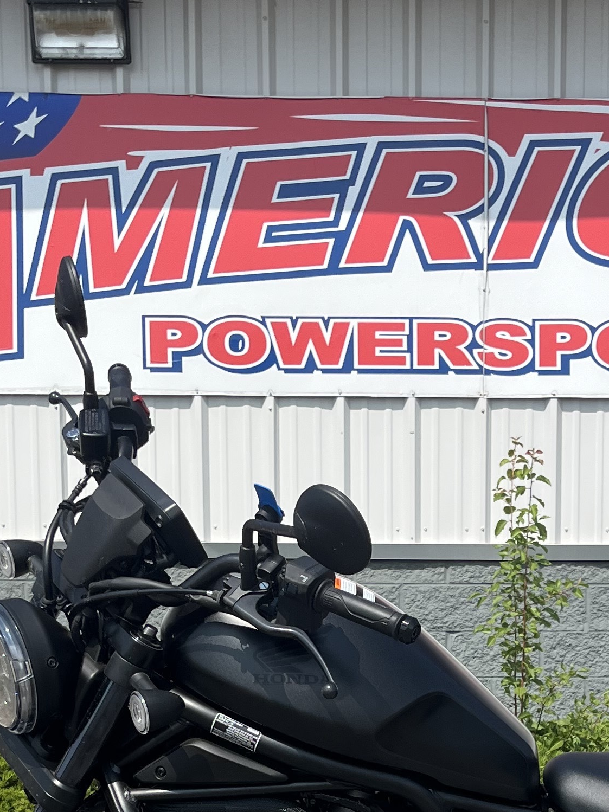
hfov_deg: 20.9
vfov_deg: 26.2
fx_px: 1642
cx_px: 424
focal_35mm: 70
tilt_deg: -5.3
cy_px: 833
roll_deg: +1.2
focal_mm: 5.1
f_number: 1.6
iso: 50
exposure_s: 1/4651
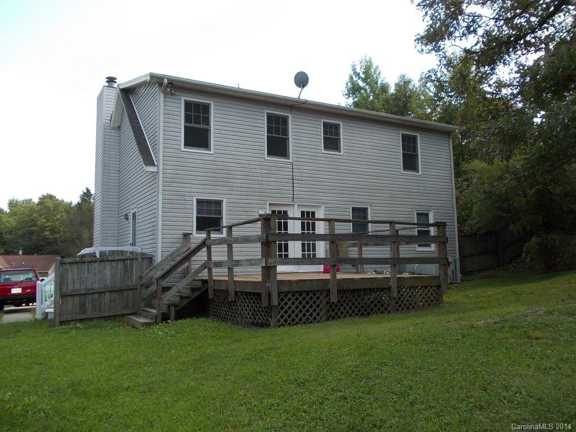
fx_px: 466
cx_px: 288
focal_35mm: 28
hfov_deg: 63.4
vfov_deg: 49.7
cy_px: 216
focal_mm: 4
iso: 80
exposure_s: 1/320
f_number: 2.7
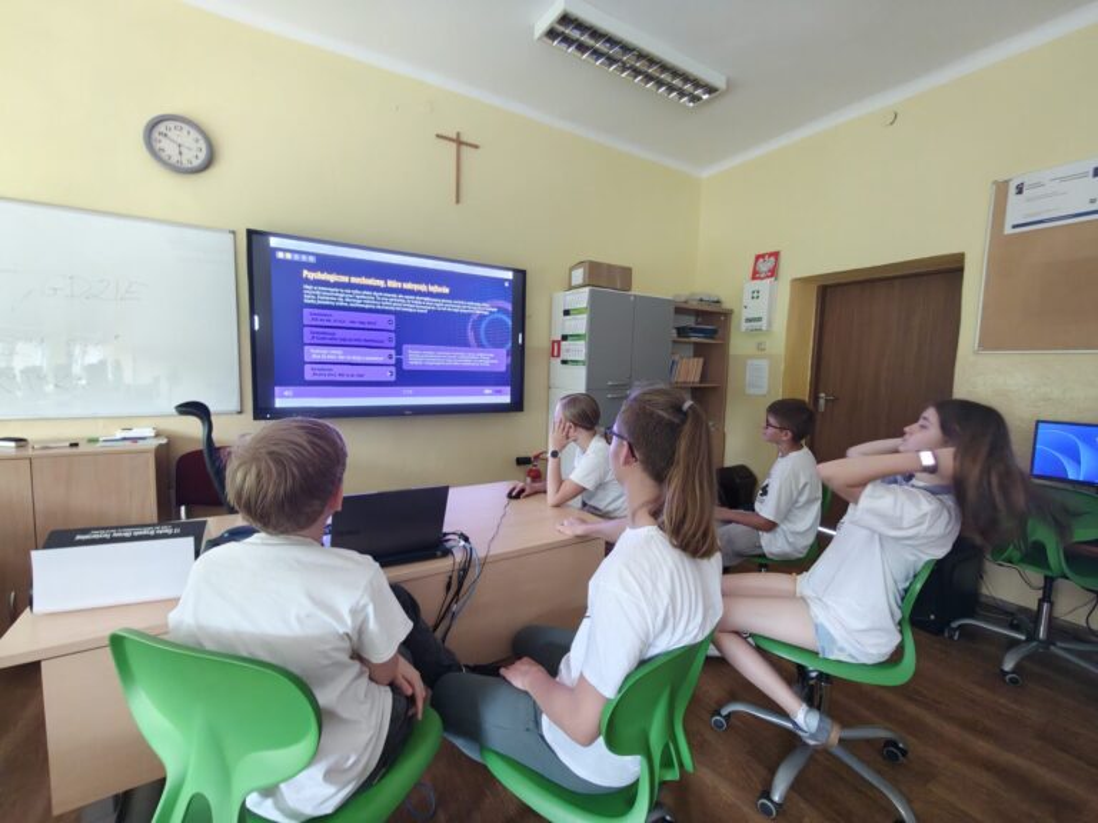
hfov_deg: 110.5
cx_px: 549
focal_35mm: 12
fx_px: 381
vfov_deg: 94.5
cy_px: 412
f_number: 2
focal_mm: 2.31
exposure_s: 1/33.3
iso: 6094
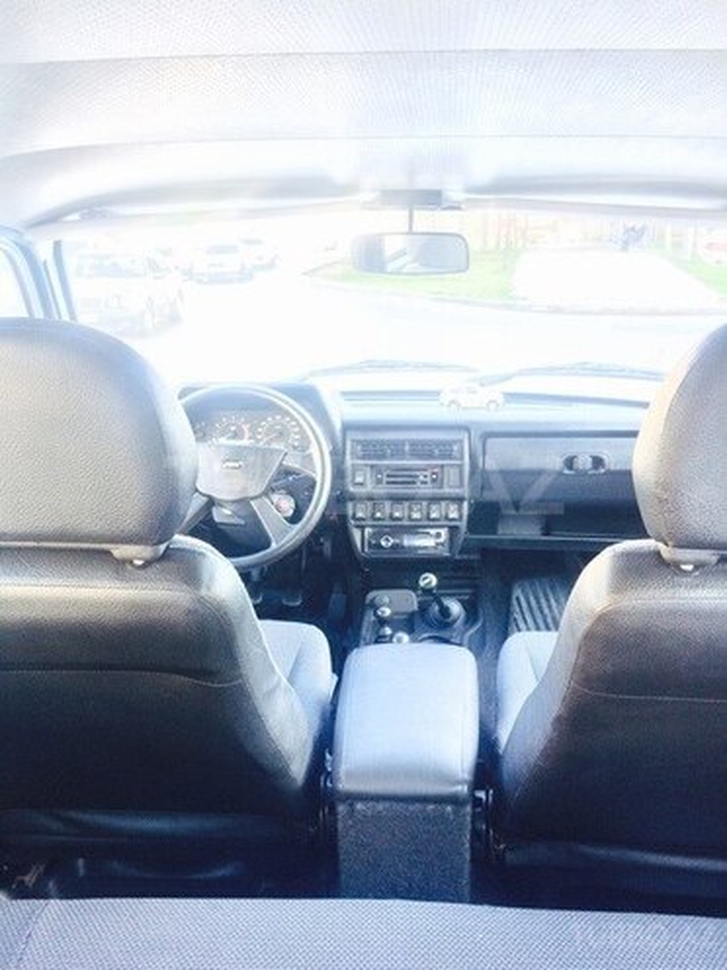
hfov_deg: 48.2
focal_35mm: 29
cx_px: 364
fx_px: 812
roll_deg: +4.2
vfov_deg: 61.7
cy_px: 485
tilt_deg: -17.5
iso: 200
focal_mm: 4.15
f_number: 2.2
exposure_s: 1/33
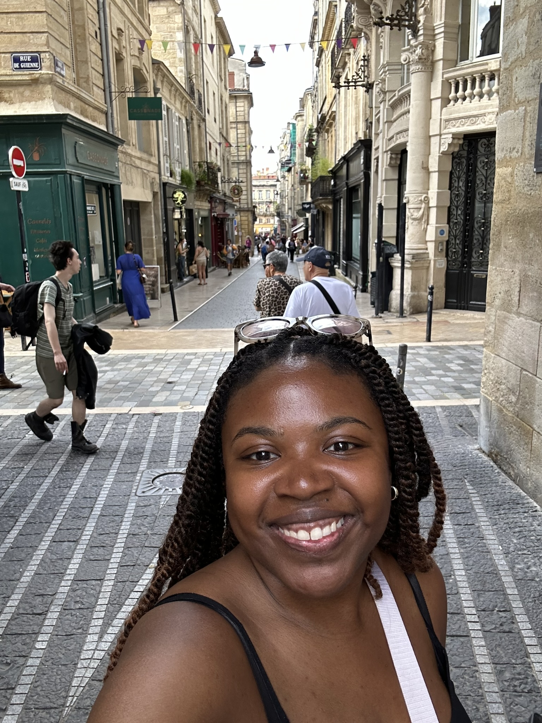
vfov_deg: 60.0
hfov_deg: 46.8
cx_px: 271
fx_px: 626
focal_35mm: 30
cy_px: 362
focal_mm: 2.69
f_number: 1.9
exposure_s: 1/121
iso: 80
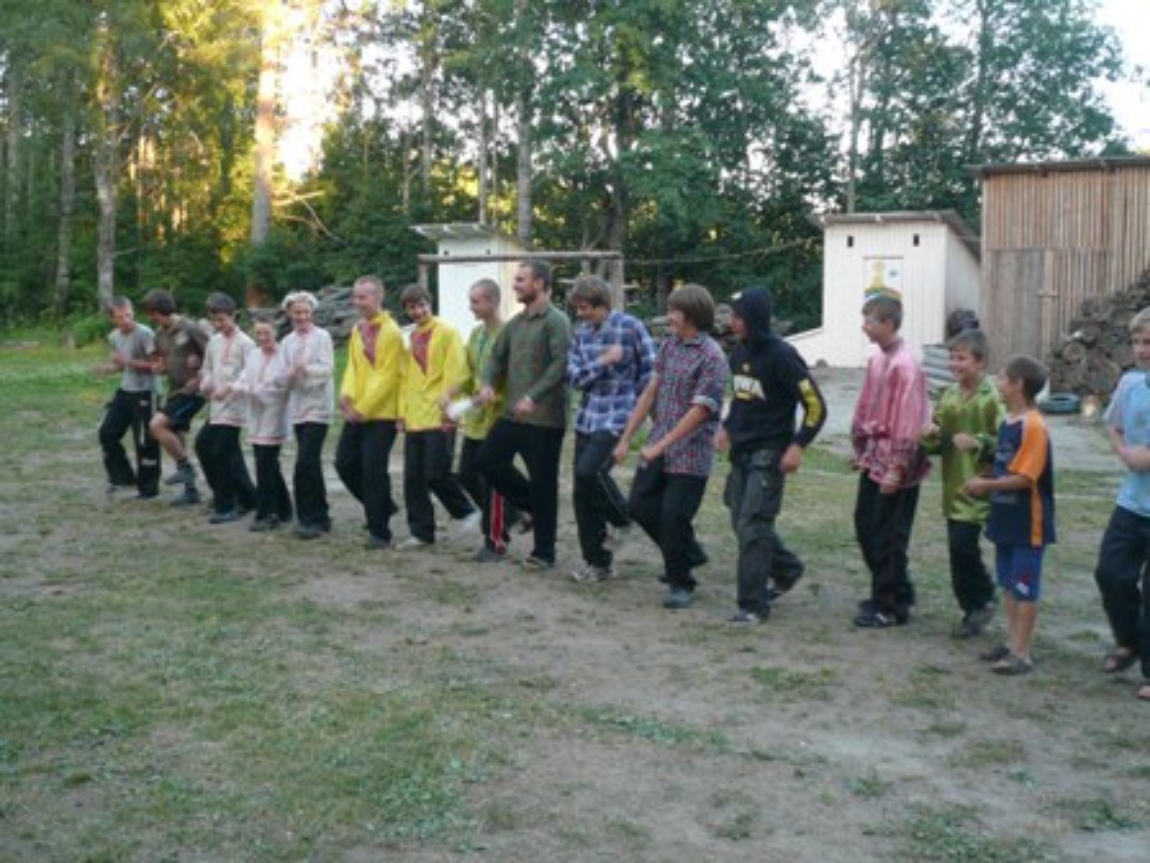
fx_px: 1395
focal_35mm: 42
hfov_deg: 44.8
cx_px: 575
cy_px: 432
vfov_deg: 34.3
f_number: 3.3
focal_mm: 6.9
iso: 100
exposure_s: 1/50
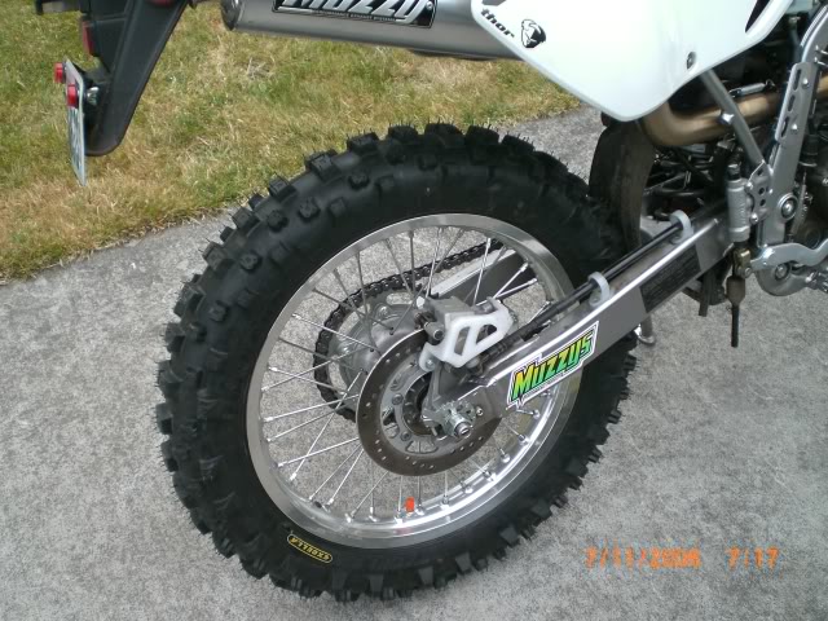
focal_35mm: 38
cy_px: 310
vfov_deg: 37.7
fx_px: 909
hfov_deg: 49.0
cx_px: 414
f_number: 3.1
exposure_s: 1/80
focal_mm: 6.3
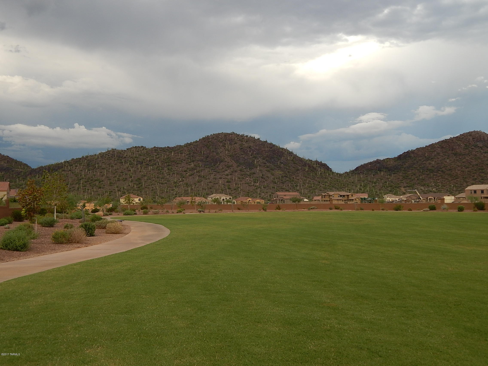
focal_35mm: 38
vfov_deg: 37.7
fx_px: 536
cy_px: 183
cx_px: 244
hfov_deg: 49.0
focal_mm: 6.8
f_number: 3.4
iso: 125
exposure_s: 1/800
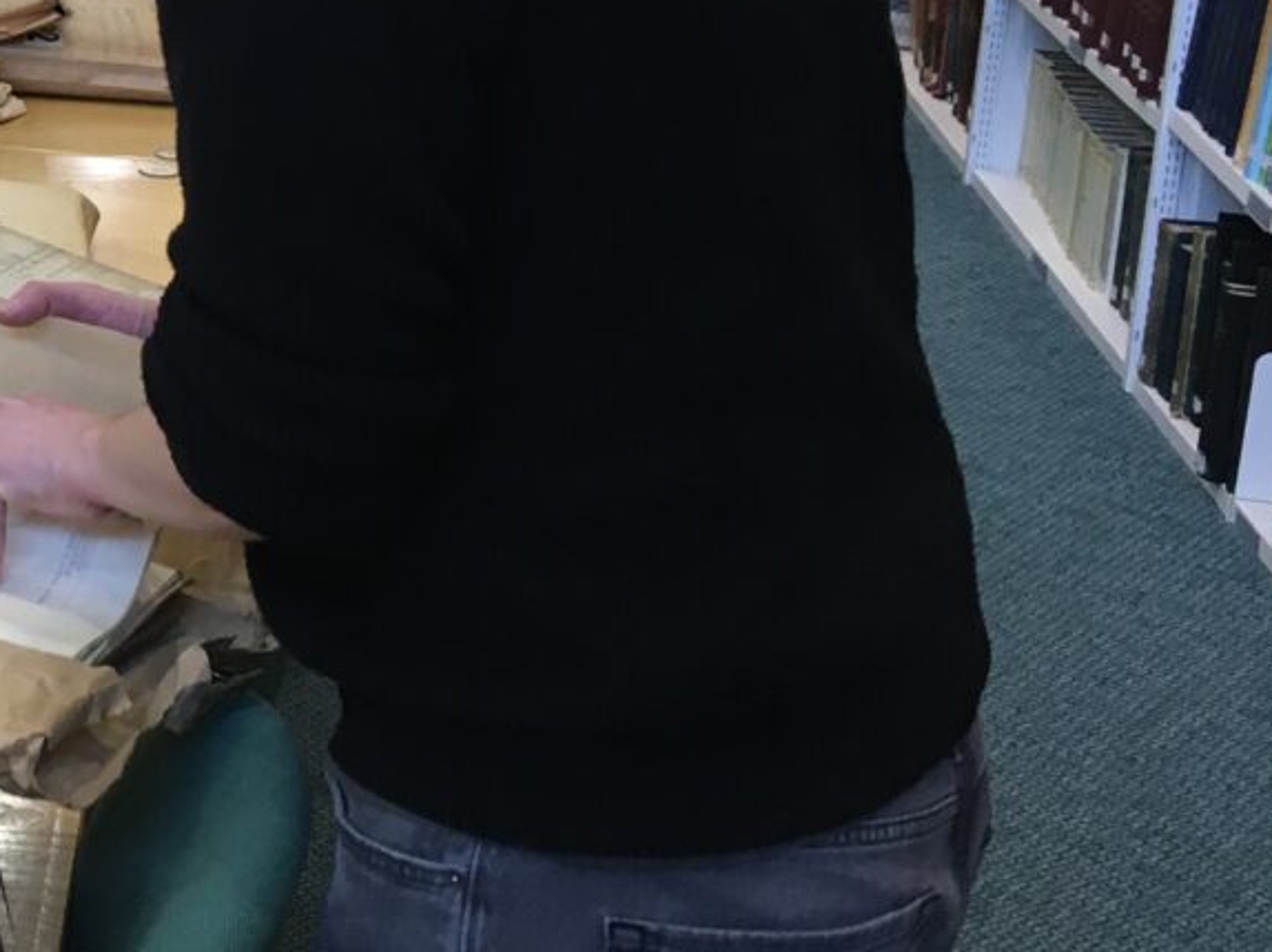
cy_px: -122
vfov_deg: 15.7
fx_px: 3342
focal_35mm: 91
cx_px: -709
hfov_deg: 18.7
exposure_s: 1/33
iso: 80
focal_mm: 4.15
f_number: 2.2
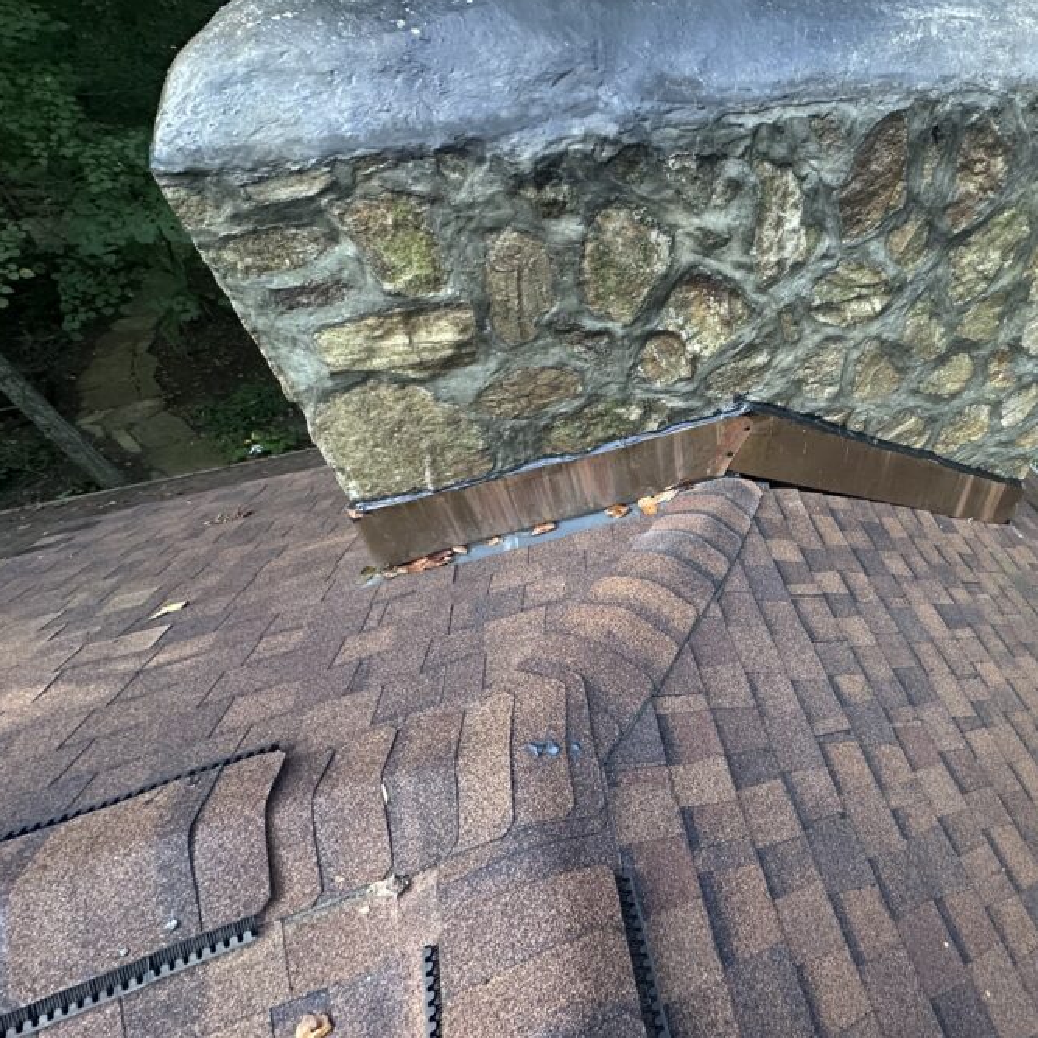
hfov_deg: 72.8
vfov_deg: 77.5
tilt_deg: -45.5
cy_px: 467
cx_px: 766
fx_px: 645
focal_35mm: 19
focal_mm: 2.22
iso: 200
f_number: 2.2
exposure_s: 1/99
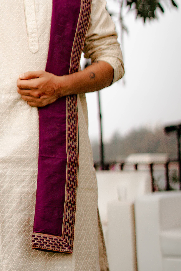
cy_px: 51
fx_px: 693
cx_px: -53
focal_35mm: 92
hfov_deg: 14.3
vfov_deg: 21.8
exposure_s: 1/6400
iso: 400
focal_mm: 35
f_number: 1.4
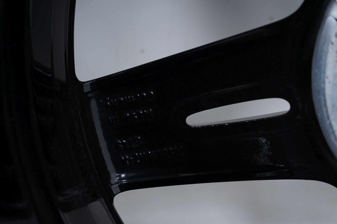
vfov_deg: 27.5
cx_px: 168
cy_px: 112
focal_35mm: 49
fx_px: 458
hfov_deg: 40.4
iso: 250
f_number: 7.1
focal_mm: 49
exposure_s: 1/125
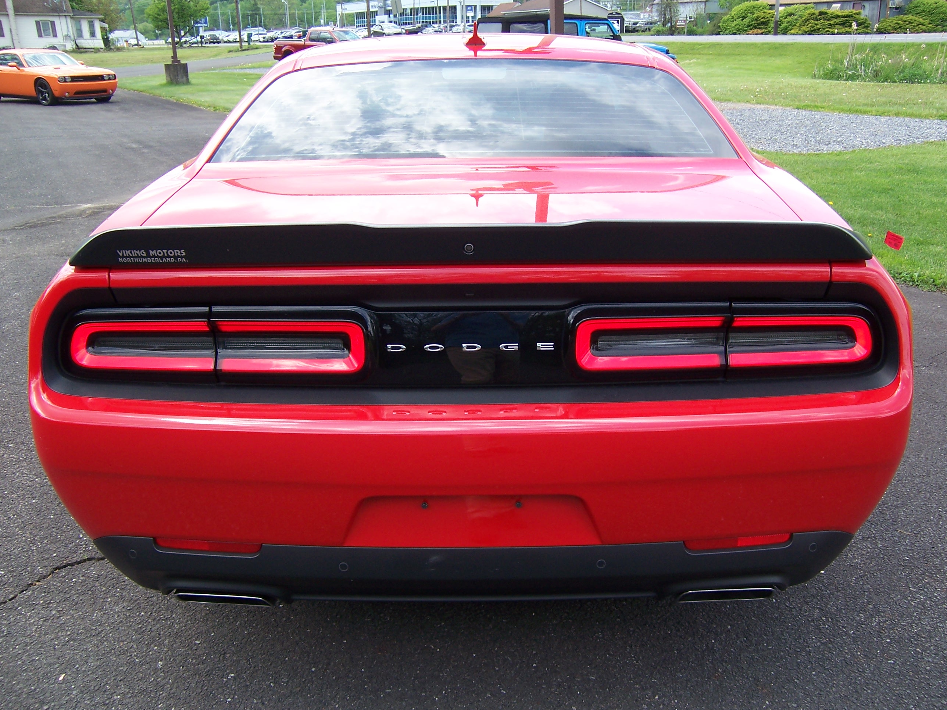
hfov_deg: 55.4
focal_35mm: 33
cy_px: 355
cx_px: 474
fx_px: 903
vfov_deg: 42.9
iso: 80
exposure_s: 1/180
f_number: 3.4
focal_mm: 5.5
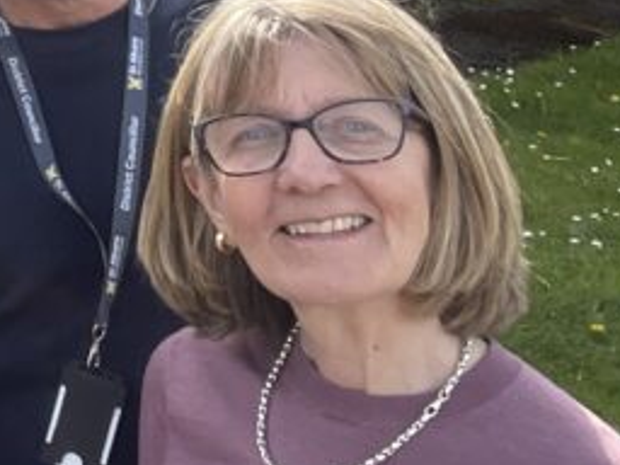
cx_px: -470
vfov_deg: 15.4
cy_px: -104
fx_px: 1648
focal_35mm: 92
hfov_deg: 17.6
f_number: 2.2
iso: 32
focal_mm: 2.71
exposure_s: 1/313
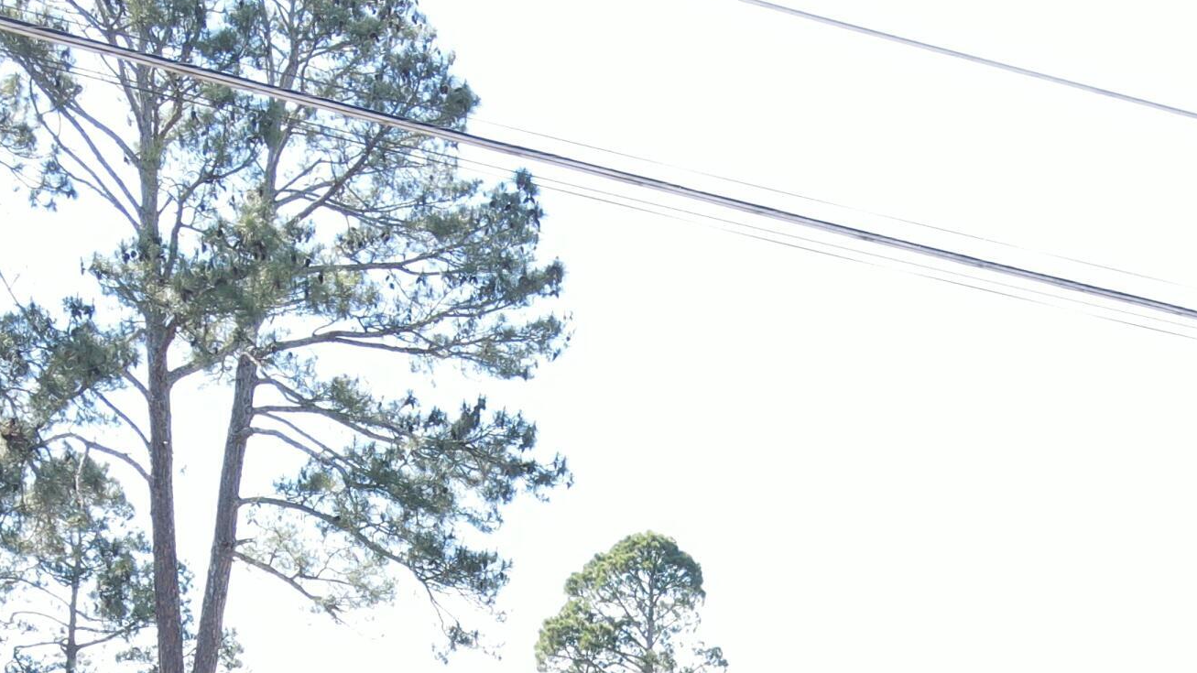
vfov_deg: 18.2
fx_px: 1904
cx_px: 786
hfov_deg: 34.6
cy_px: 957
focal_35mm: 60
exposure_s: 1/100
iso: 100
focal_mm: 4.5
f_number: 2.8
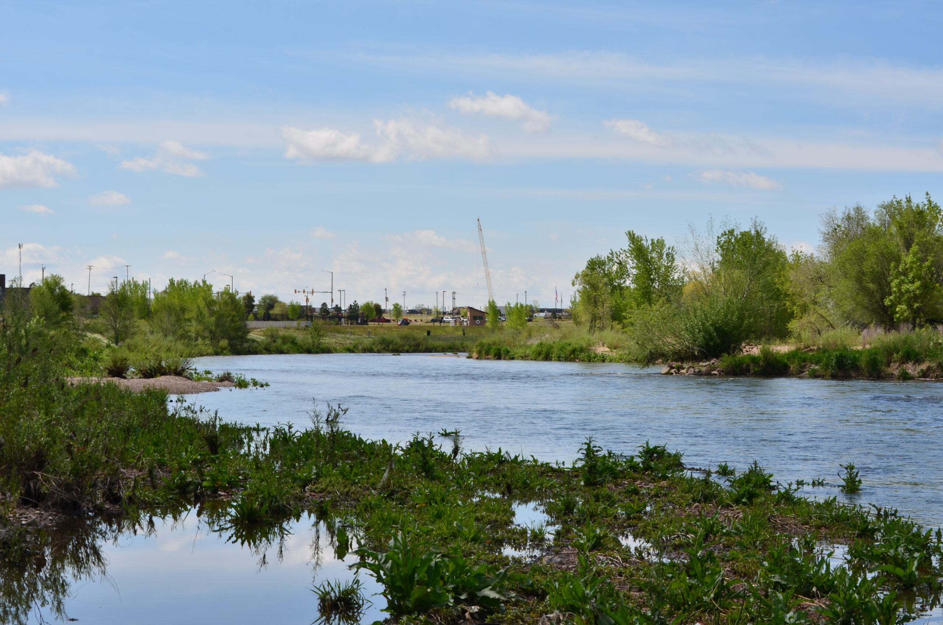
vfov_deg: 16.5
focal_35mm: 82
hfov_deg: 24.7
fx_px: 2157
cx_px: 472
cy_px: 312
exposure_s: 1/200
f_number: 13
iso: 100
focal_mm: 55
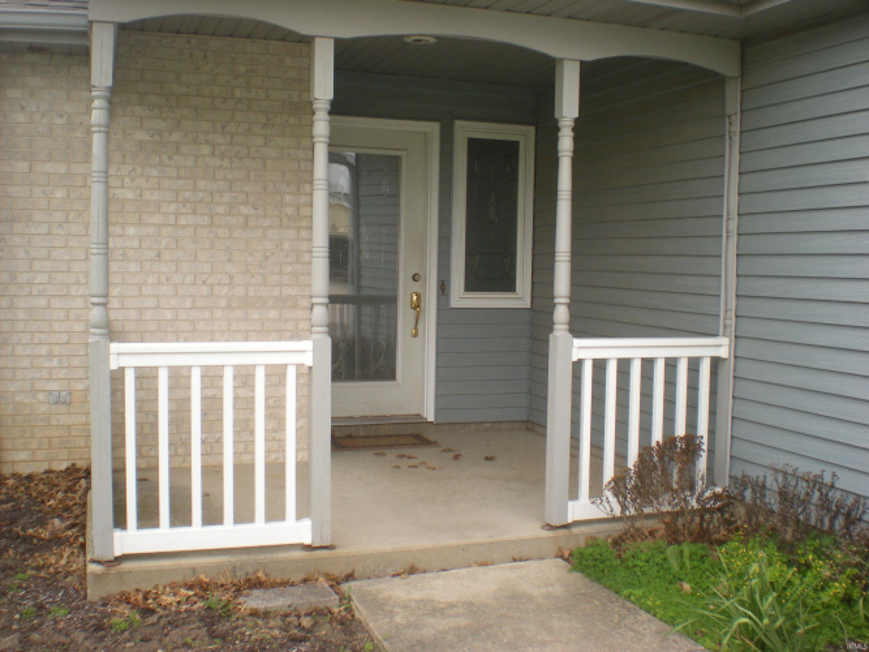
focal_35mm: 38
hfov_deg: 49.0
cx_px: 434
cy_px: 326
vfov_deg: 37.7
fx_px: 954
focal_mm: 6.3
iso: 89
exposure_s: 1/178
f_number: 4.6
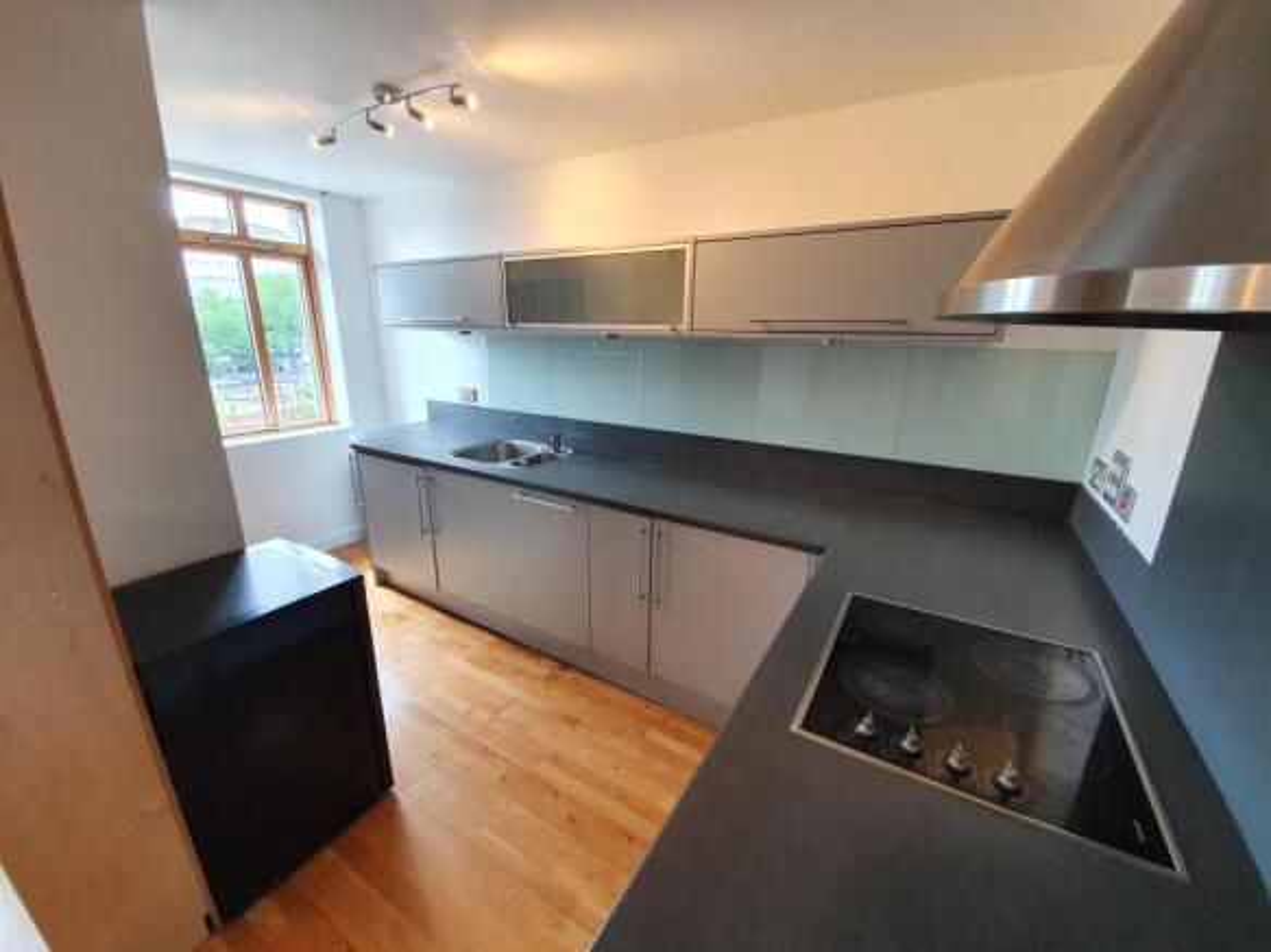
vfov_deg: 89.9
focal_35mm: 13
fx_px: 477
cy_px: 476
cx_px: 636
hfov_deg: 106.2
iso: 80
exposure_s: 1/50
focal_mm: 1.8
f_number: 2.2
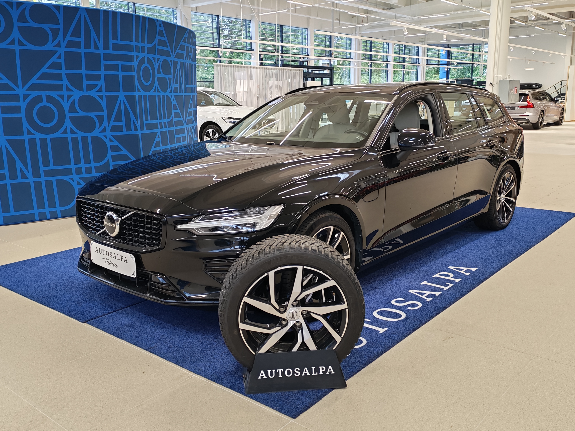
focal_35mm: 34
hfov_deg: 54.0
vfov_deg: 41.8
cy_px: 216
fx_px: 565
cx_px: 288
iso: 400
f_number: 1.9
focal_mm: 6.12
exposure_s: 1/100
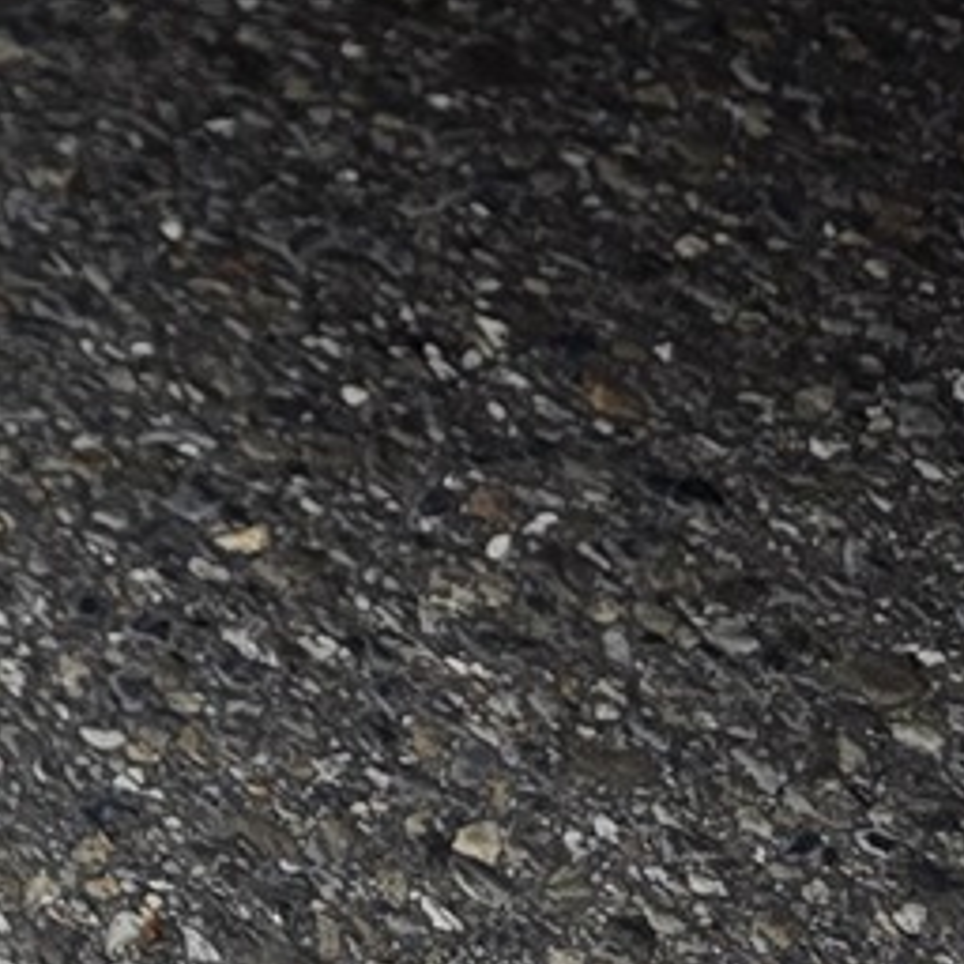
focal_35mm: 160
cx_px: -2418
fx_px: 5041
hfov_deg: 8.2
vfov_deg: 9.8
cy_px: -1216
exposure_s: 1/208
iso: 12
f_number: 1.7
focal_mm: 6.3
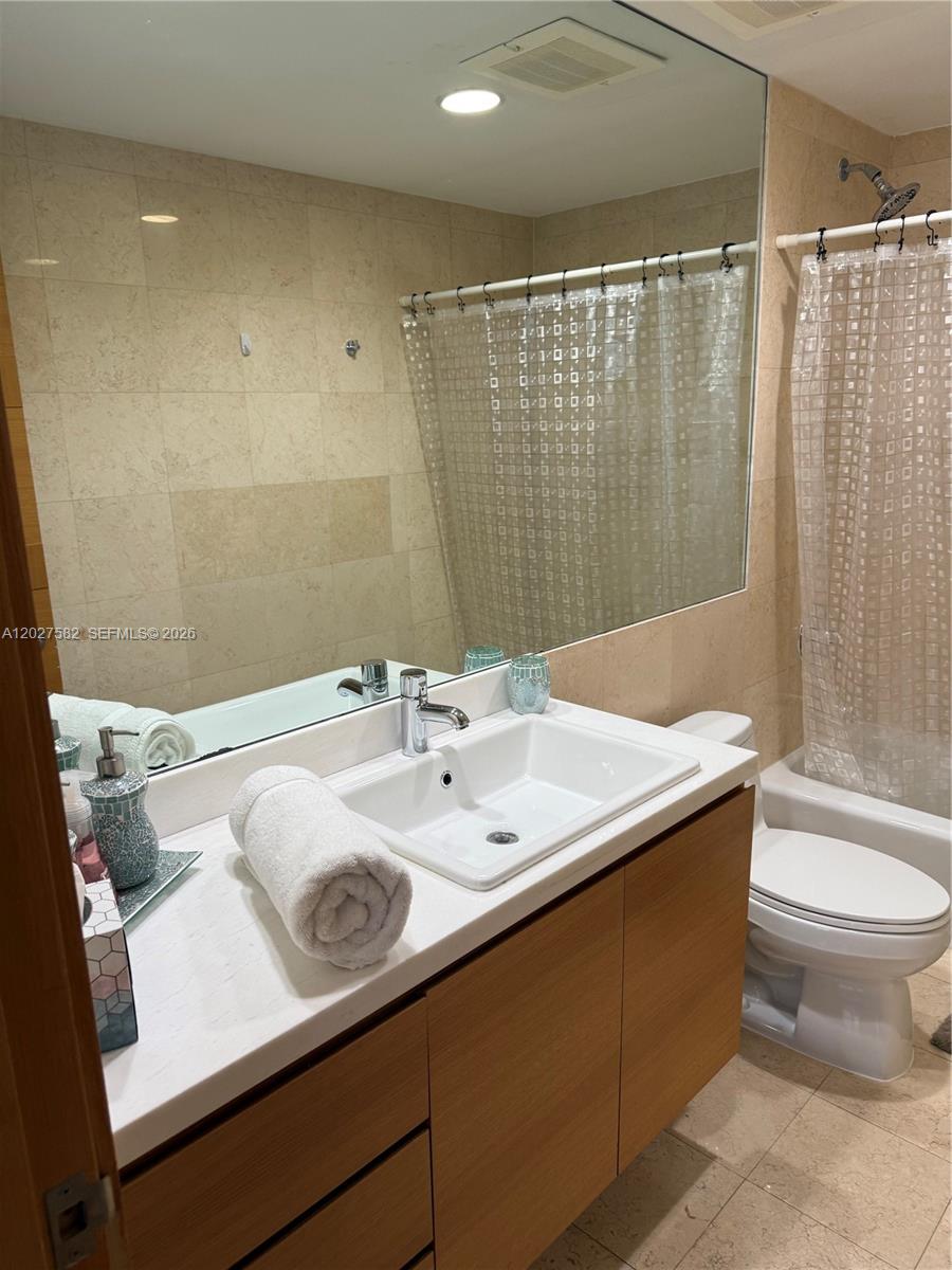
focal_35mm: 24
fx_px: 880
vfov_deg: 71.6
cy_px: 635
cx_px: 476
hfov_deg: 56.8
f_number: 1.78
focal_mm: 6.76
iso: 125
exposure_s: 1/121
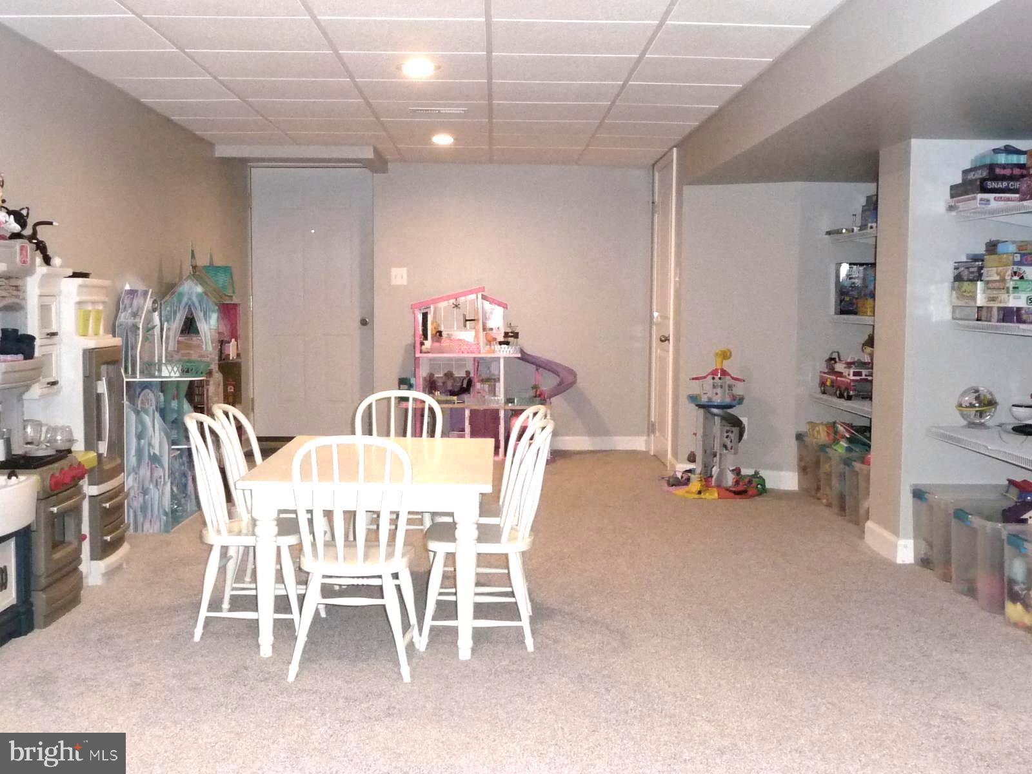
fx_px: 1222
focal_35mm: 41
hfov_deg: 45.8
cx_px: 516
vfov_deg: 35.1
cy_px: 387
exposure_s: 1/30
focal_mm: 4.7
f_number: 3.3
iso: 400
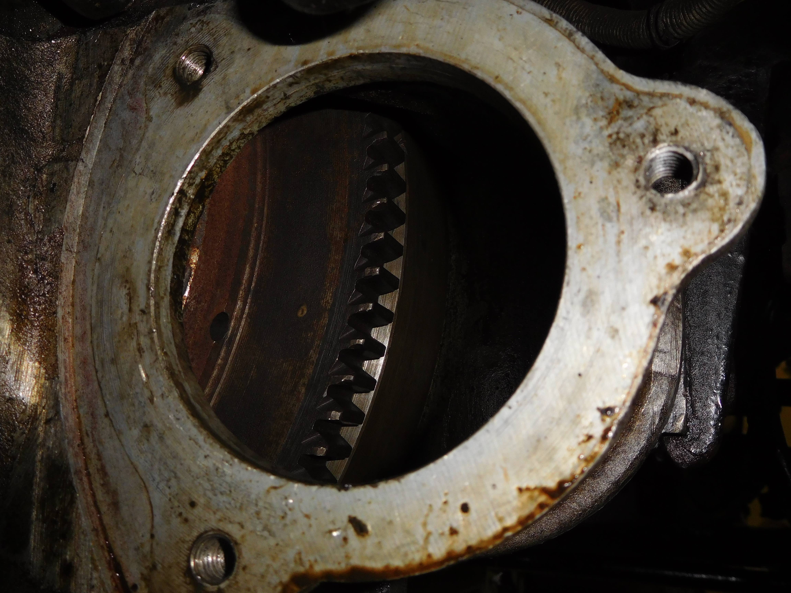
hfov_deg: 56.8
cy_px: 296
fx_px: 731
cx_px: 396
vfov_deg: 44.2
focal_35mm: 32
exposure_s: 1/30
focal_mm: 5.7
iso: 200
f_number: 7.2
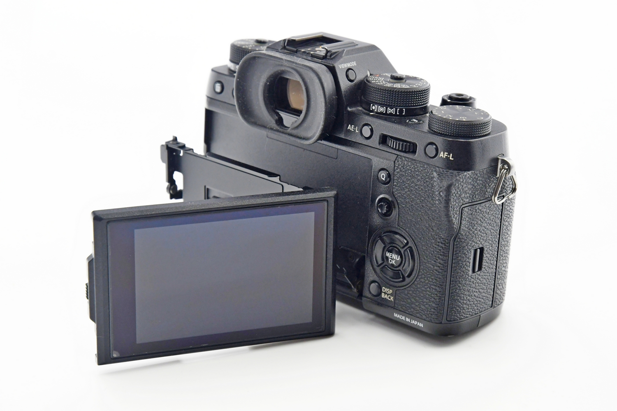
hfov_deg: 21.0
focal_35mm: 97
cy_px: 206
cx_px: 308
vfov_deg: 14.1
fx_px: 1662
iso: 1250
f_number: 8
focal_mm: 65
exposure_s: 1/160
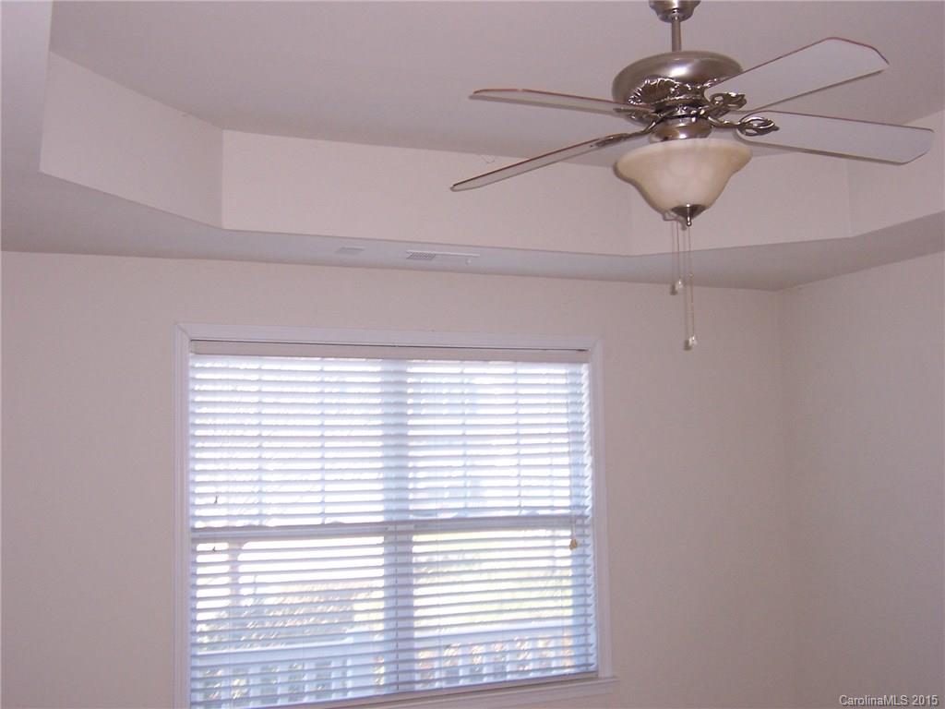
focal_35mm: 40
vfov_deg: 36.0
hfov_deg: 46.8
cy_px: 354
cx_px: 472
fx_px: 1092
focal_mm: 6.7
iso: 140
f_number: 3.4
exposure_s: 1/90
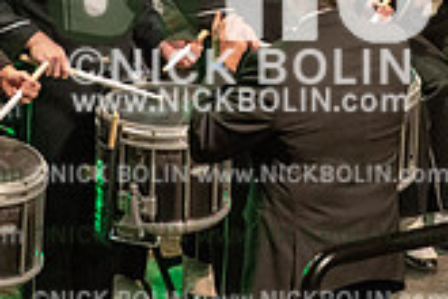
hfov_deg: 2.9
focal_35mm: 701
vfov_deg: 2.0
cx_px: 239
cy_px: -16
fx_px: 8723
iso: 8000
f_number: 2.8
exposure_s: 1/800
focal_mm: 200
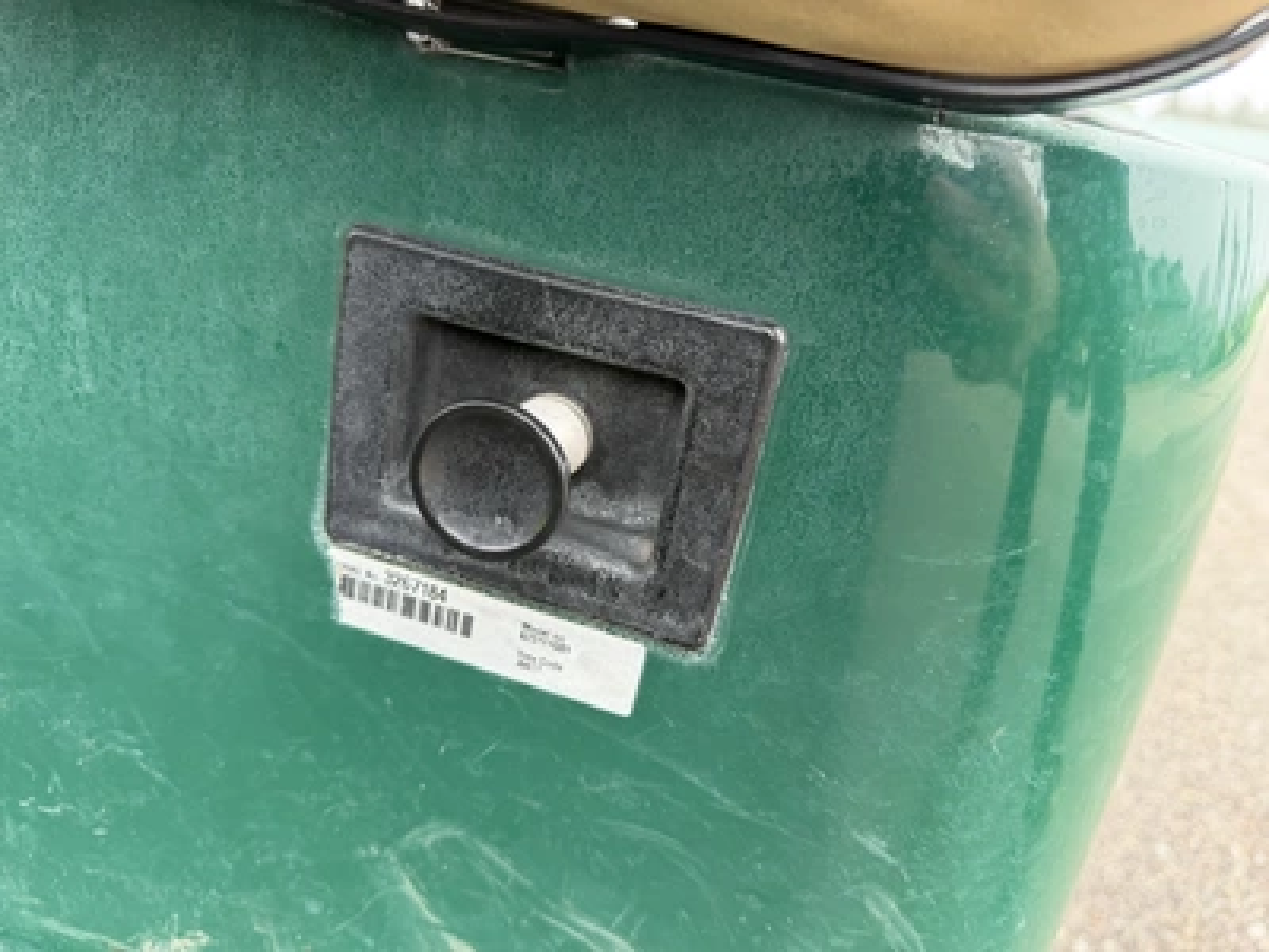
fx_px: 880
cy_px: 476
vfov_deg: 56.8
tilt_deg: -23.8
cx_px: 634
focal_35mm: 24
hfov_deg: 71.6
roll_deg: -11.0
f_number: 1.78
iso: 100
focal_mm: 6.76
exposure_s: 1/190
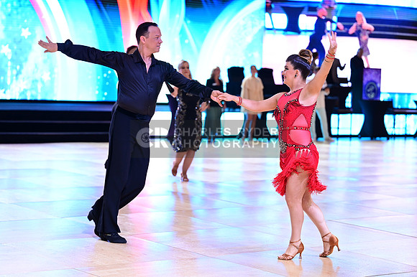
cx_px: 208
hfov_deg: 22.9
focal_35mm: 89
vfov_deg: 15.3
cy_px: 138
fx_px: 1030
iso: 2000
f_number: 2.8
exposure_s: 1/400
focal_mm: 89
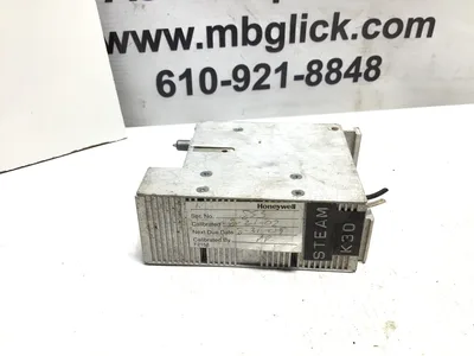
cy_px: 178
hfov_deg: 58.4
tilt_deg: -30.7
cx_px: 237
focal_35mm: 31
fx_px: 424
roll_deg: +0.0
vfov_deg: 45.4
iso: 32
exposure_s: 1/120
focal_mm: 3.3
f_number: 2.4
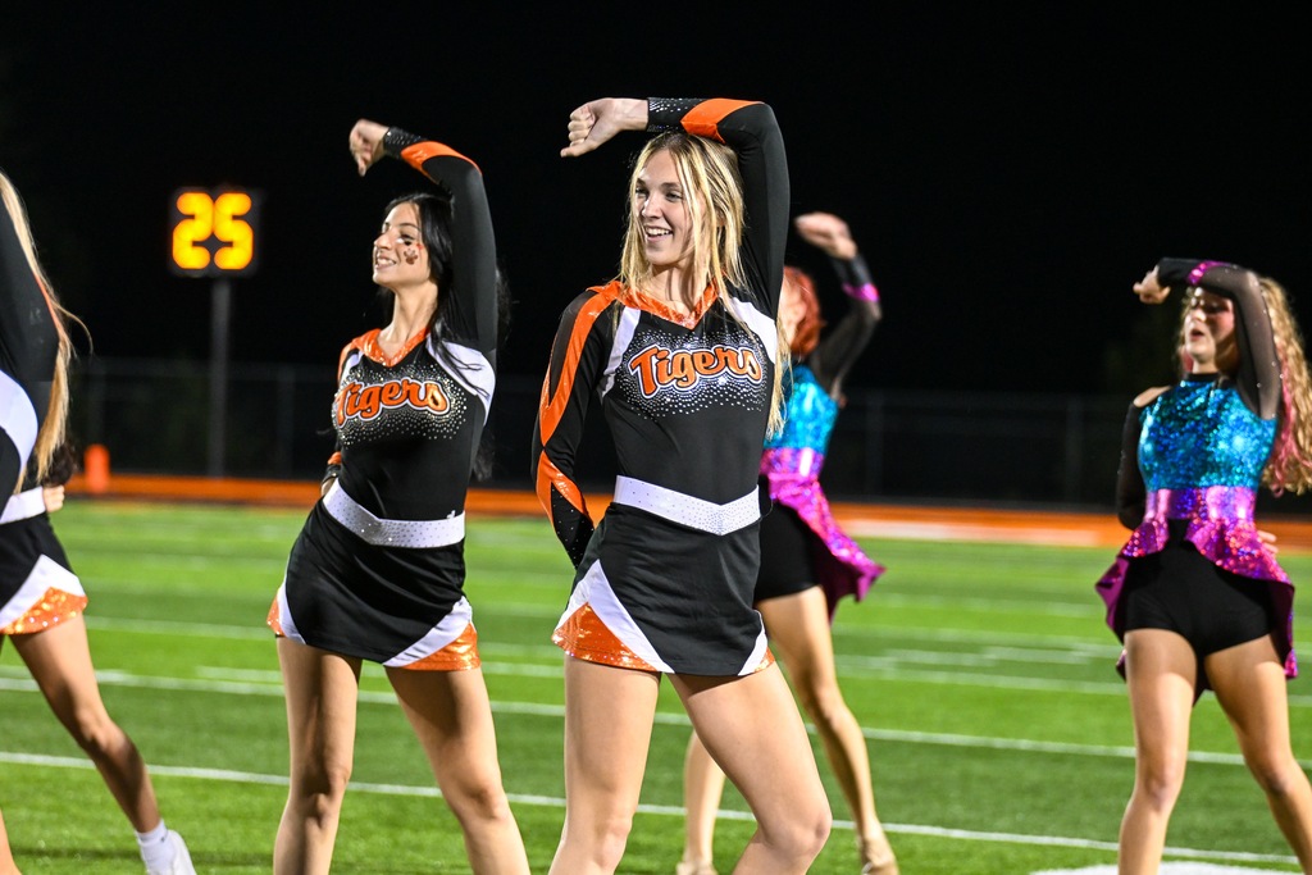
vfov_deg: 8.0
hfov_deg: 11.9
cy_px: 438
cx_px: 656
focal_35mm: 172
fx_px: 6287
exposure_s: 1/200
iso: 1800
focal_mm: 115
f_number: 2.8
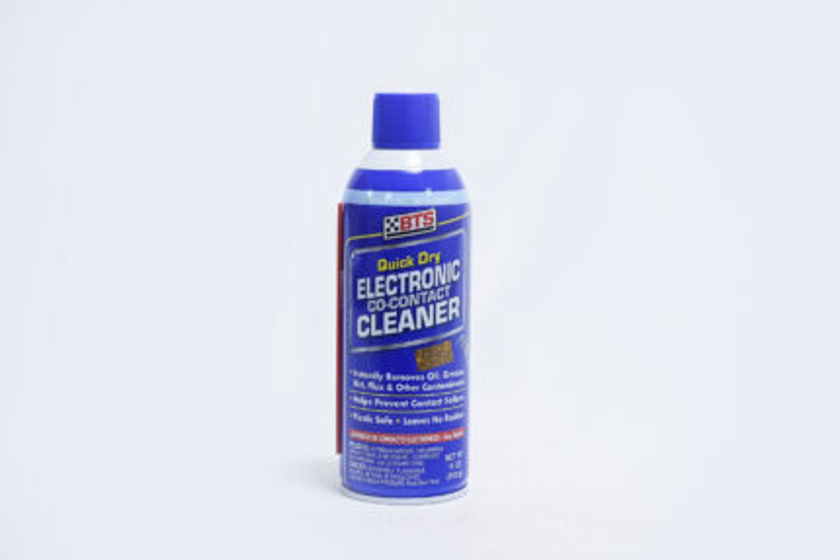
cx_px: 420
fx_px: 1634
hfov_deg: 28.8
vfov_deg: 19.5
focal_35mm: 70
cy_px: 280
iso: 3200
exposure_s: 1/200
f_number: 9
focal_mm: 70
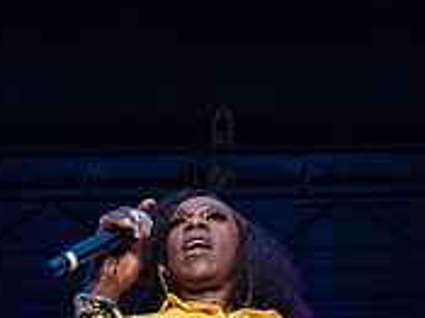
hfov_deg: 19.3
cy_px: 380
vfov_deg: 14.1
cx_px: 221
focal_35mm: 102
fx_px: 1251
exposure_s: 1/500
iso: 2000
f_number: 4
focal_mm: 32
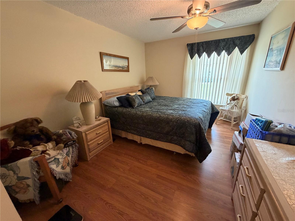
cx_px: 148
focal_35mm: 14
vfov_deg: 85.7
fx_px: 119
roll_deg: +3.0
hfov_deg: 102.1
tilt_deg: -17.5
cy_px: 110
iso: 320
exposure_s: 1/60
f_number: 2.2
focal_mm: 2.22
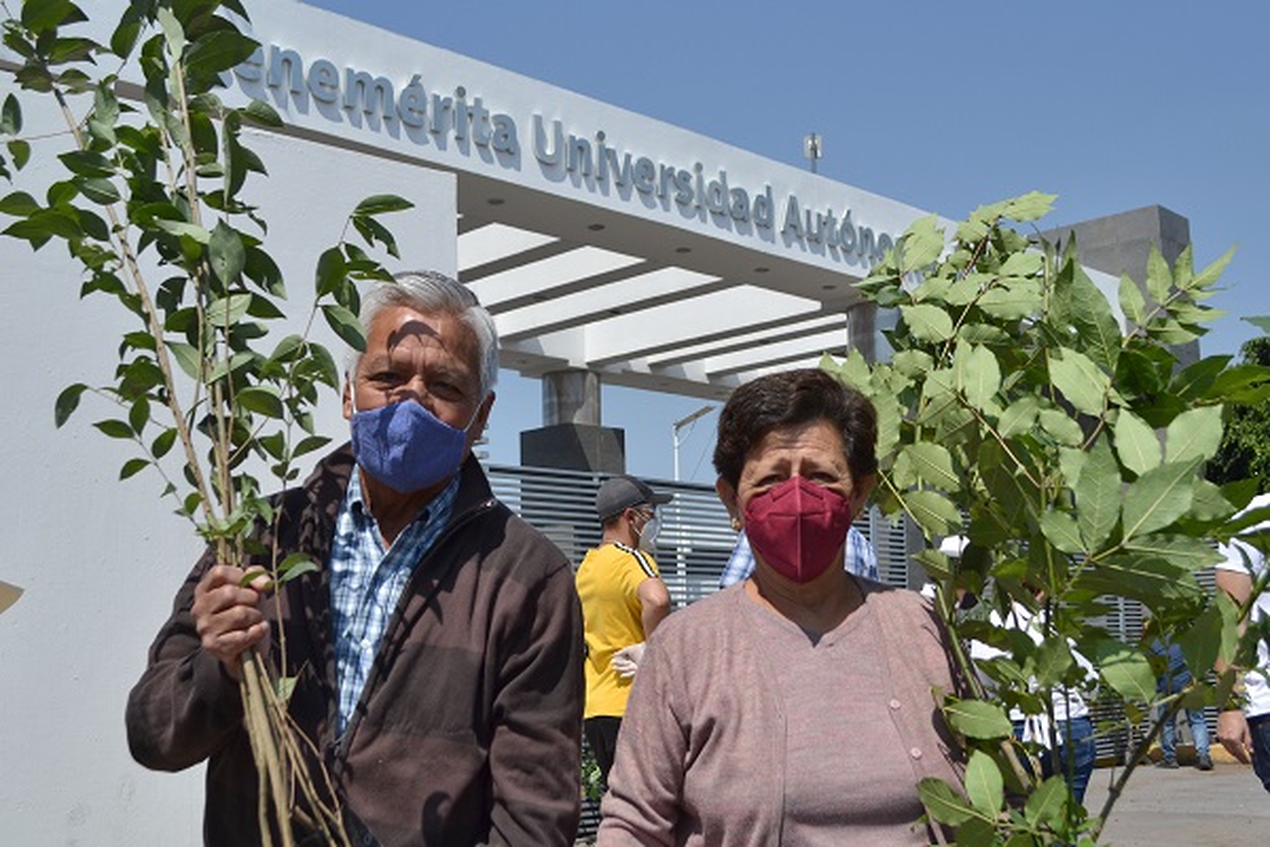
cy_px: 424
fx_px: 1270
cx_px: 635
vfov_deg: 36.9
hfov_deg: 53.1
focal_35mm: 36
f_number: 5.6
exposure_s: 1/800
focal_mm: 24
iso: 100
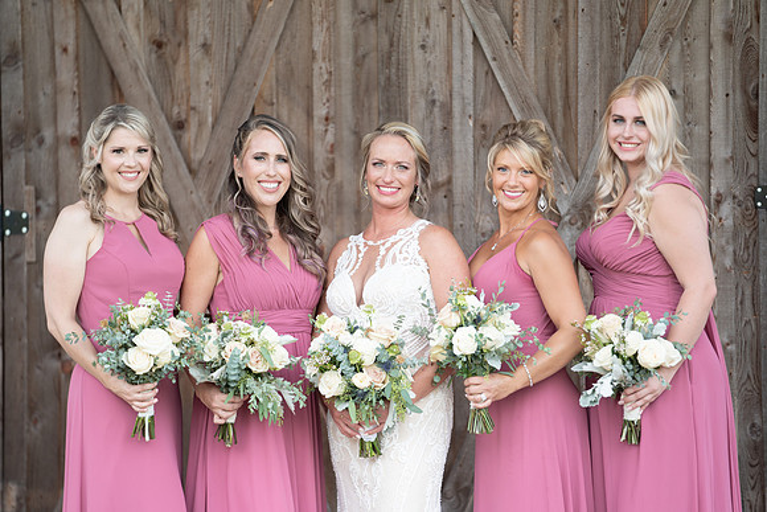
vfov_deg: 7.3
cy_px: 256
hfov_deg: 10.9
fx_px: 4028
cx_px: 384
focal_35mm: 189
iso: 125
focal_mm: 189
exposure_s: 1/250
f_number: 2.8
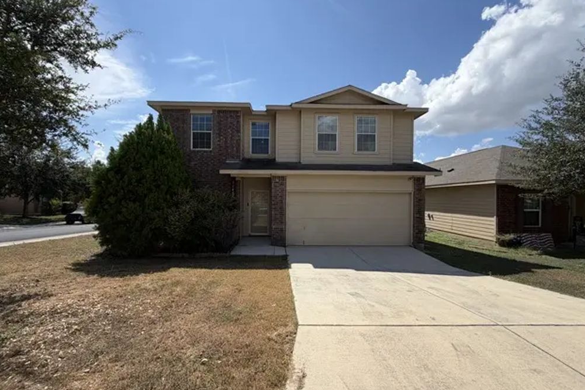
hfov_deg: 100.4
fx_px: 244
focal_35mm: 15
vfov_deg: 77.3
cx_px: 290
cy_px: 198
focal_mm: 2.22
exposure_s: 1/1167
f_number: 2.2
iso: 20
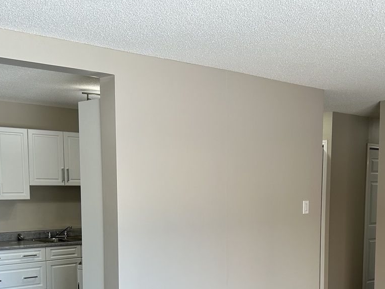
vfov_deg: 27.3
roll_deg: -0.7
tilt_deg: -5.3
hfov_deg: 36.7
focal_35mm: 52
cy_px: 241
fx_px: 578
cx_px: 226
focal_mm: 5.7
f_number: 1.5
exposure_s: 1/138
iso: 64
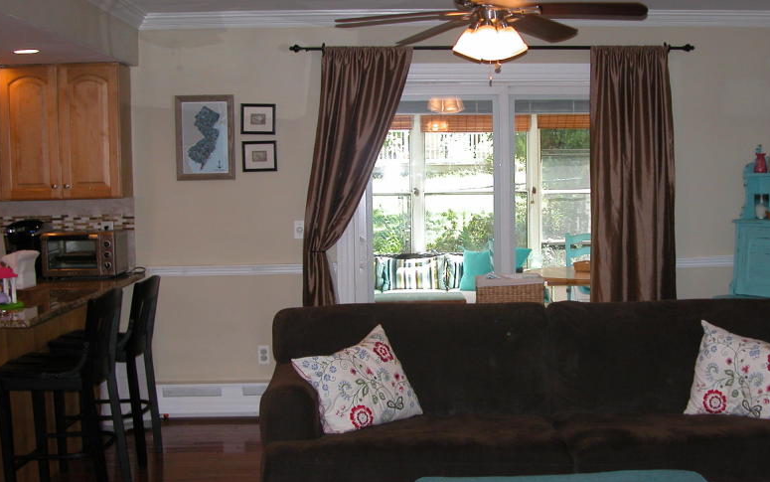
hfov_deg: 40.9
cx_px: 463
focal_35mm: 49
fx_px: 1029
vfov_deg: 26.4
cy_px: 246
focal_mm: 8.9
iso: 100
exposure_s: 1/60
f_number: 2.8
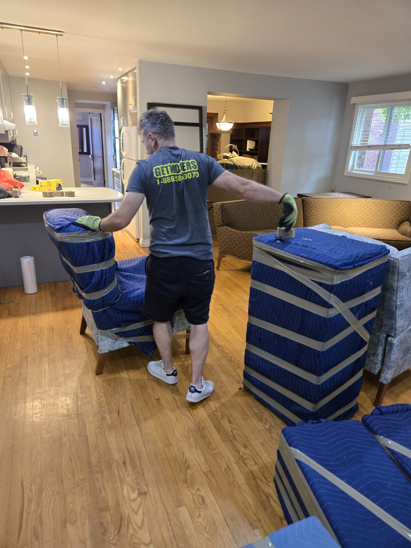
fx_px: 364
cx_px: 206
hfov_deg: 58.9
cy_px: 274
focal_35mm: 23
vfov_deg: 73.9
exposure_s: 1/60
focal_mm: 5.4
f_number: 1.8
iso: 500
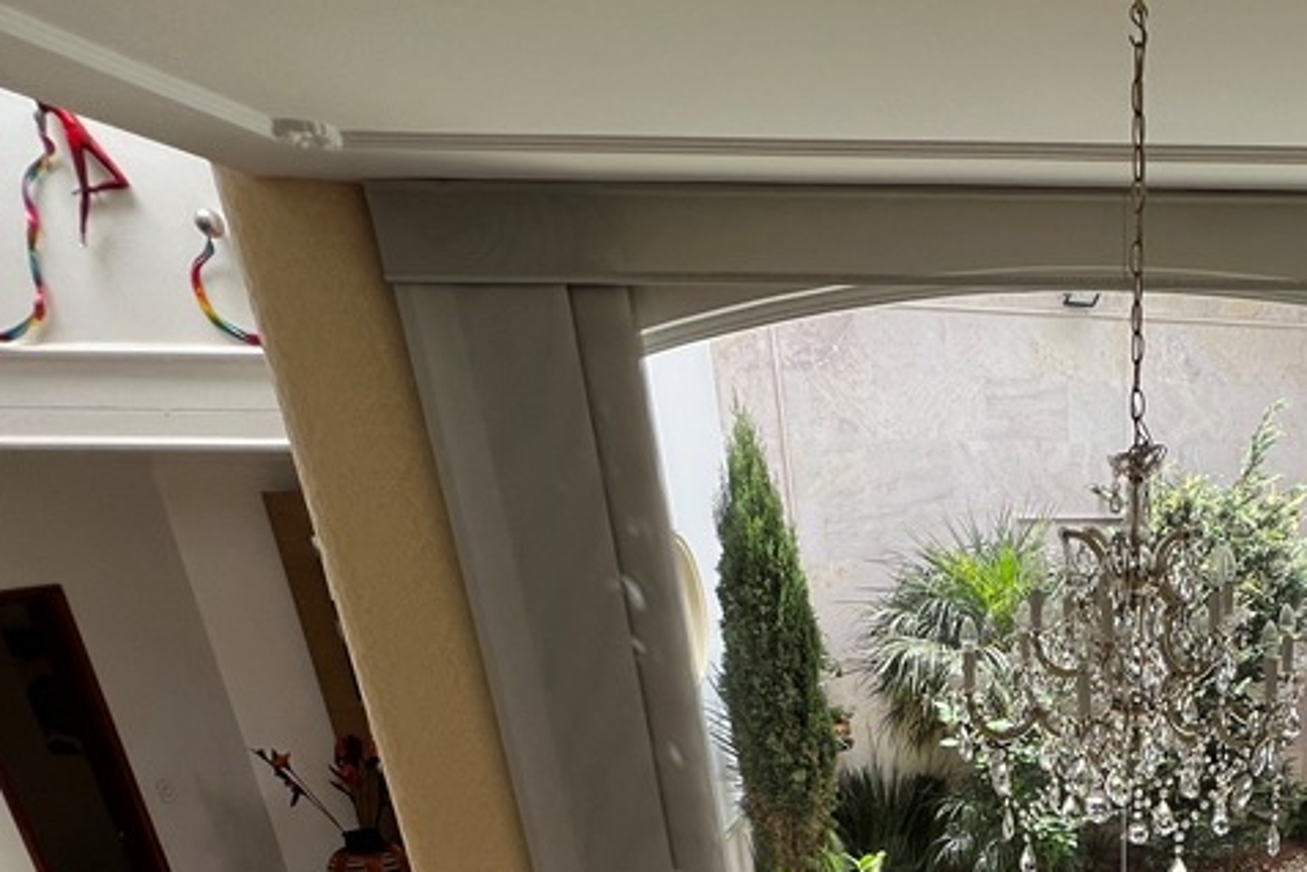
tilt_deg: -26.9
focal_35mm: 29
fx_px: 1053
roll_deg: -1.3
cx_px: 1143
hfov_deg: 56.2
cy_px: 1020
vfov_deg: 36.1
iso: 32
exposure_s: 1/322
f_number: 1.8
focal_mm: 1.57
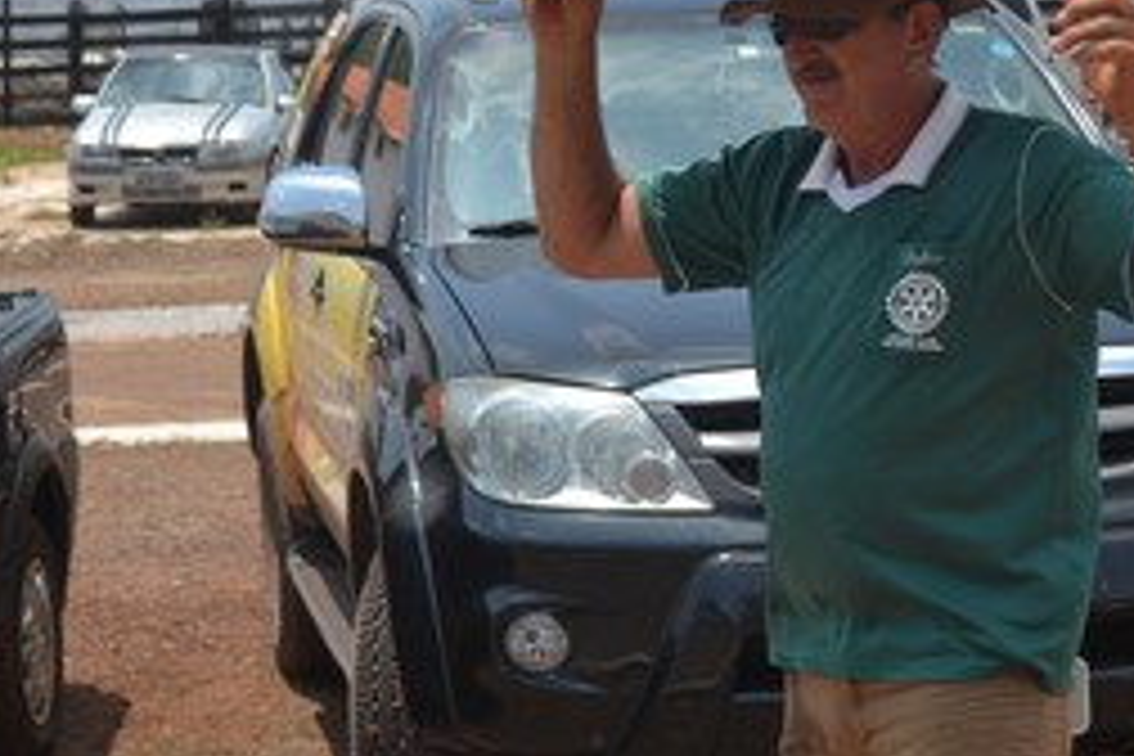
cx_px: 828
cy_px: 176
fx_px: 3717
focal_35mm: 118
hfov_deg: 17.3
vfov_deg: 11.6
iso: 100
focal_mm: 44
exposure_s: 1/320
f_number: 9
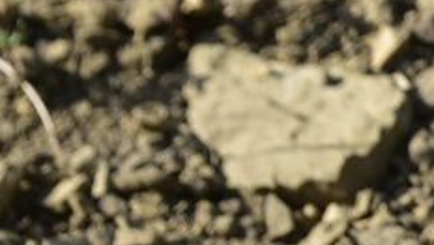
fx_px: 3375
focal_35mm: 293
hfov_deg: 6.9
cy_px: 293
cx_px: 1128
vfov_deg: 4.1
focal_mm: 50
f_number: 7.1
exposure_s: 1/400
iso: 160
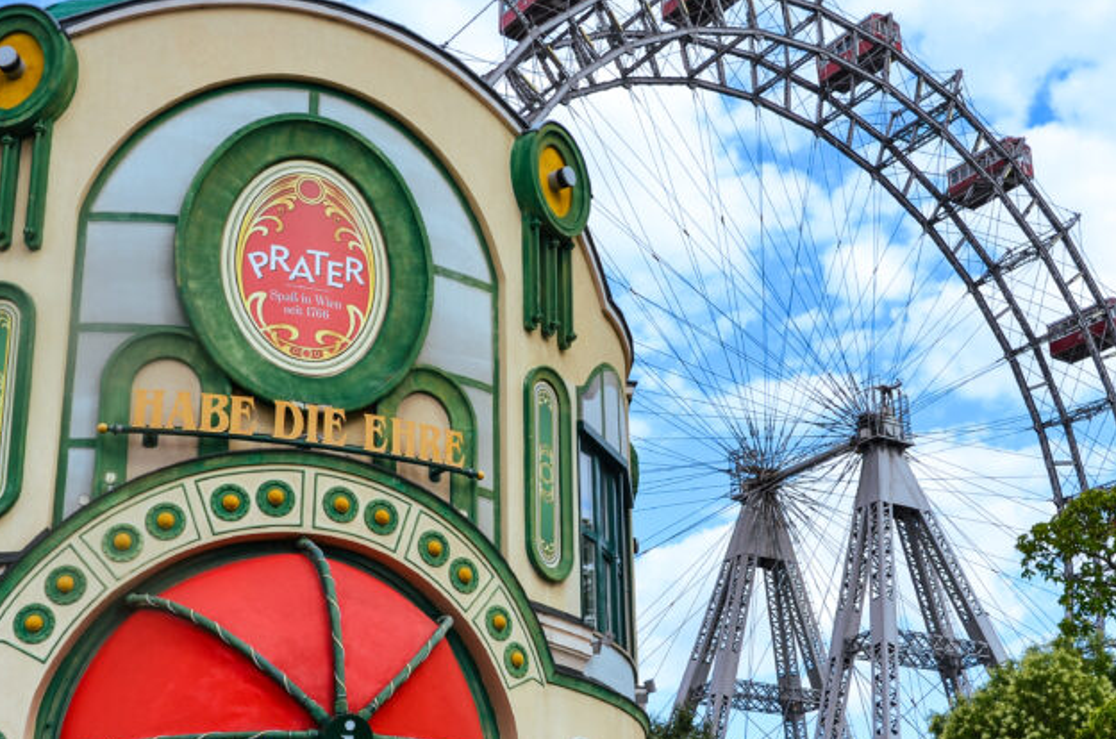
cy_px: 455
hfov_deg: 33.9
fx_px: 1825
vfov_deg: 22.8
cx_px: 632
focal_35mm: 59
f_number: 7.1
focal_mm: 24
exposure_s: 1/320
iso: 125
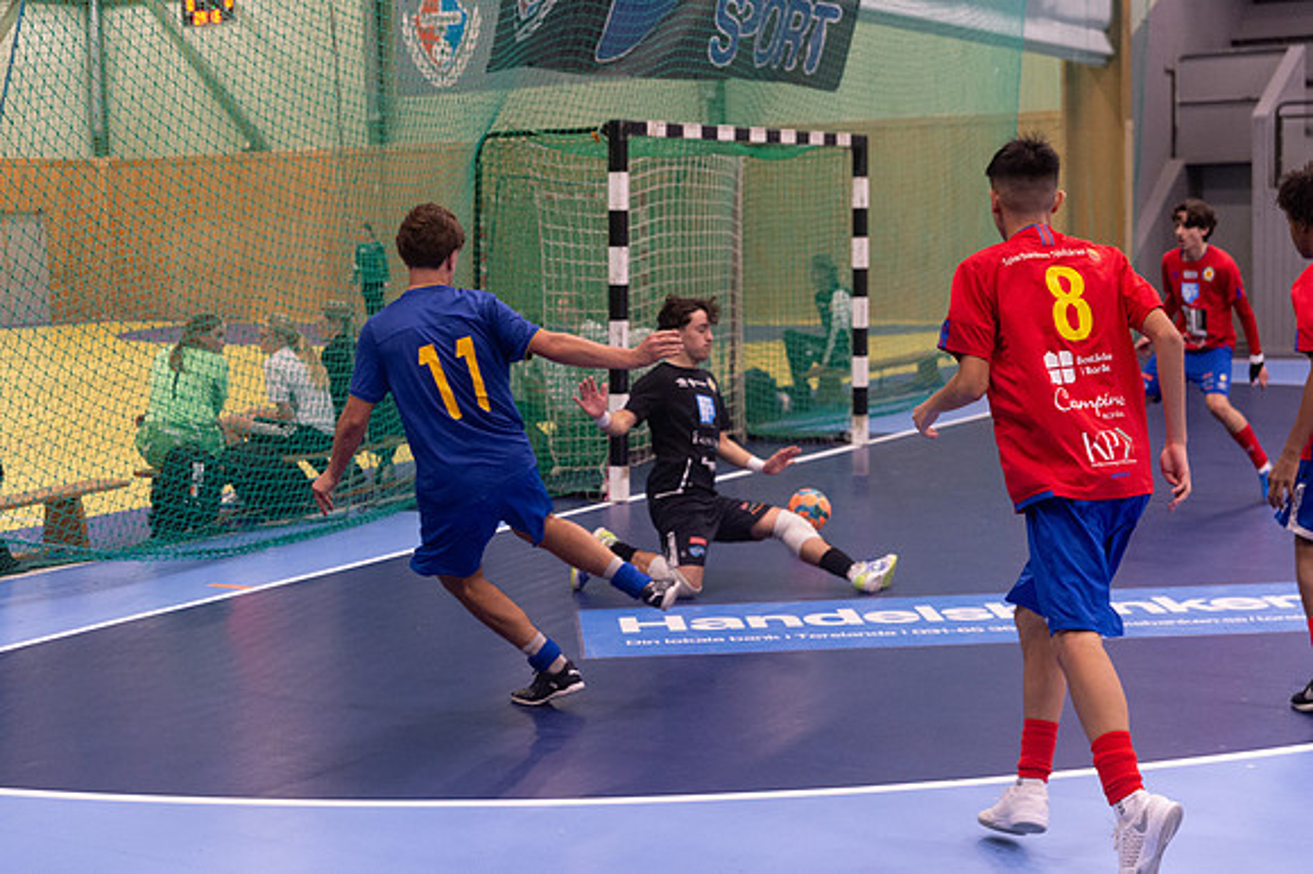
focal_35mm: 56
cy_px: 437
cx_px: 656
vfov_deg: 24.2
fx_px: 2041
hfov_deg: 35.7
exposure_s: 1/640
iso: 5000
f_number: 3.2
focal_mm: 56
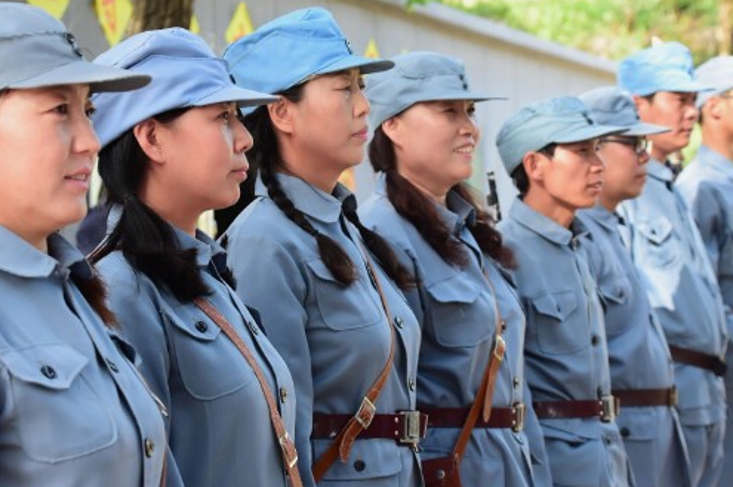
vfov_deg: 14.1
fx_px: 1973
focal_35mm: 97
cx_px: 347
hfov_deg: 21.0
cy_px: 224
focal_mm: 50
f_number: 4.8
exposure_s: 1/500
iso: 1000
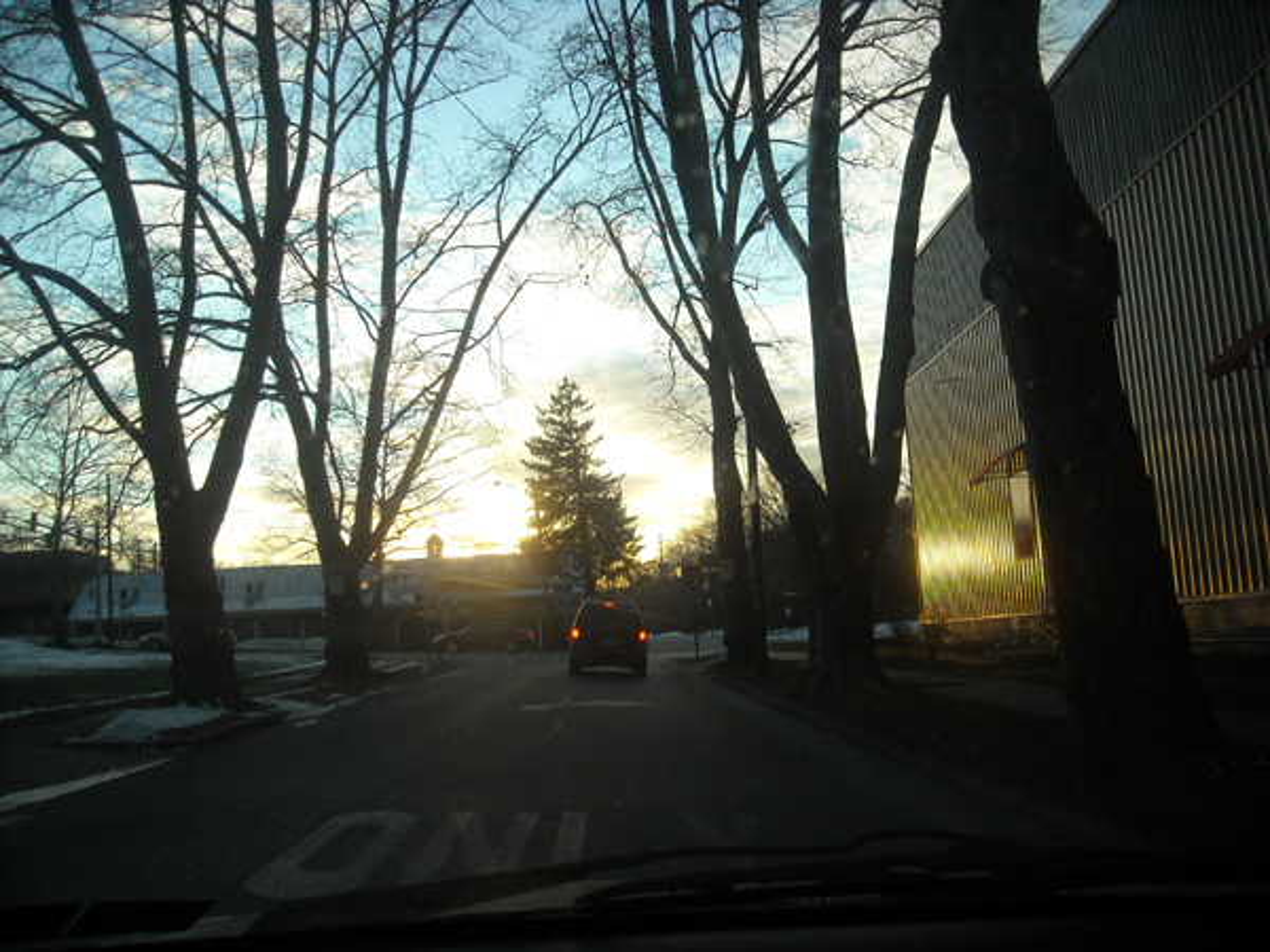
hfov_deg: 52.6
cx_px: 635
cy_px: 476
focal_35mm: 35
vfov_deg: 40.7
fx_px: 1284
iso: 70
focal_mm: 5.7
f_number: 2.8
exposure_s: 1/250
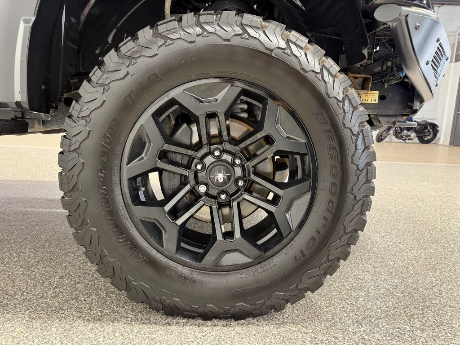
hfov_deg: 71.6
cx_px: 230
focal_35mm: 24
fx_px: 319
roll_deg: -2.9
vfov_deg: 56.8
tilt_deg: -8.5
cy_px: 172
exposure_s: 1/60
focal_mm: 6.76
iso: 200
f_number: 1.78
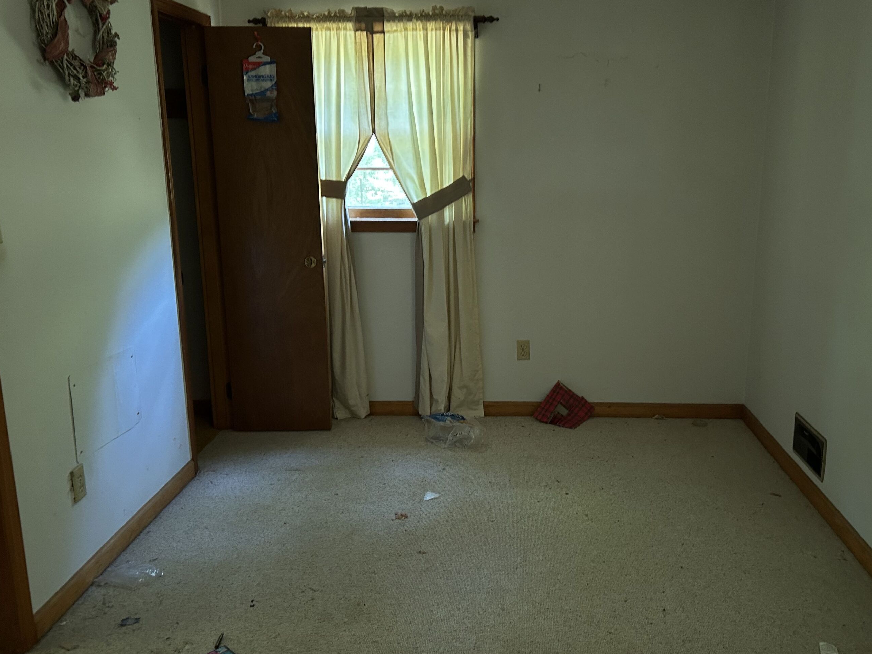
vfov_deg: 45.4
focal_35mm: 31
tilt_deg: -13.3
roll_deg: -0.4
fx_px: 781
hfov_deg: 58.2
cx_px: 486
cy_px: 323
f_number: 1.5
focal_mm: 5.7
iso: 200
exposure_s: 1/60
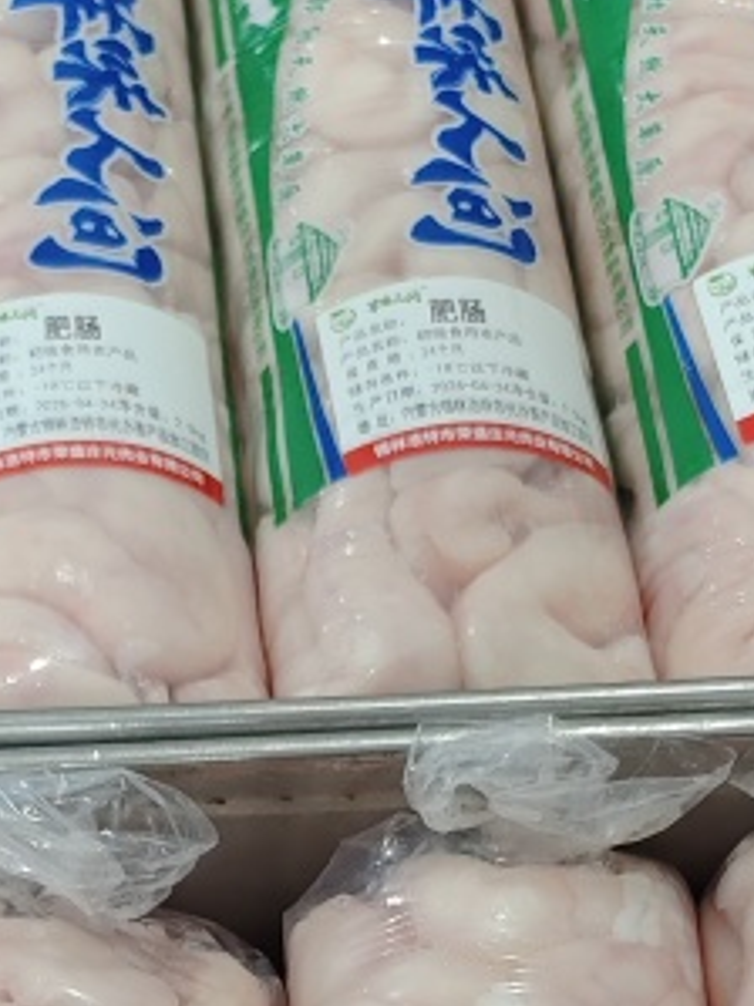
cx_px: 296
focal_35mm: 82
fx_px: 2383
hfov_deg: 18.0
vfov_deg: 22.3
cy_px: 1146
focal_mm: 6.51
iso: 572
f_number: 1.57
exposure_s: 1/100
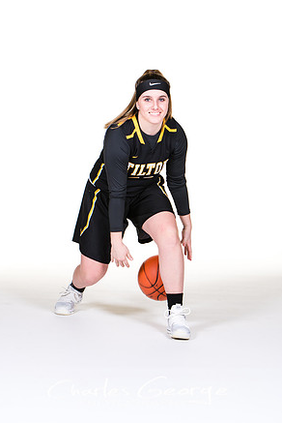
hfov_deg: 9.7
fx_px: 1666
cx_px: 140
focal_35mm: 142
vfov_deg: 14.4
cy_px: 217
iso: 200
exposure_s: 1/160
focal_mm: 92
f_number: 6.3
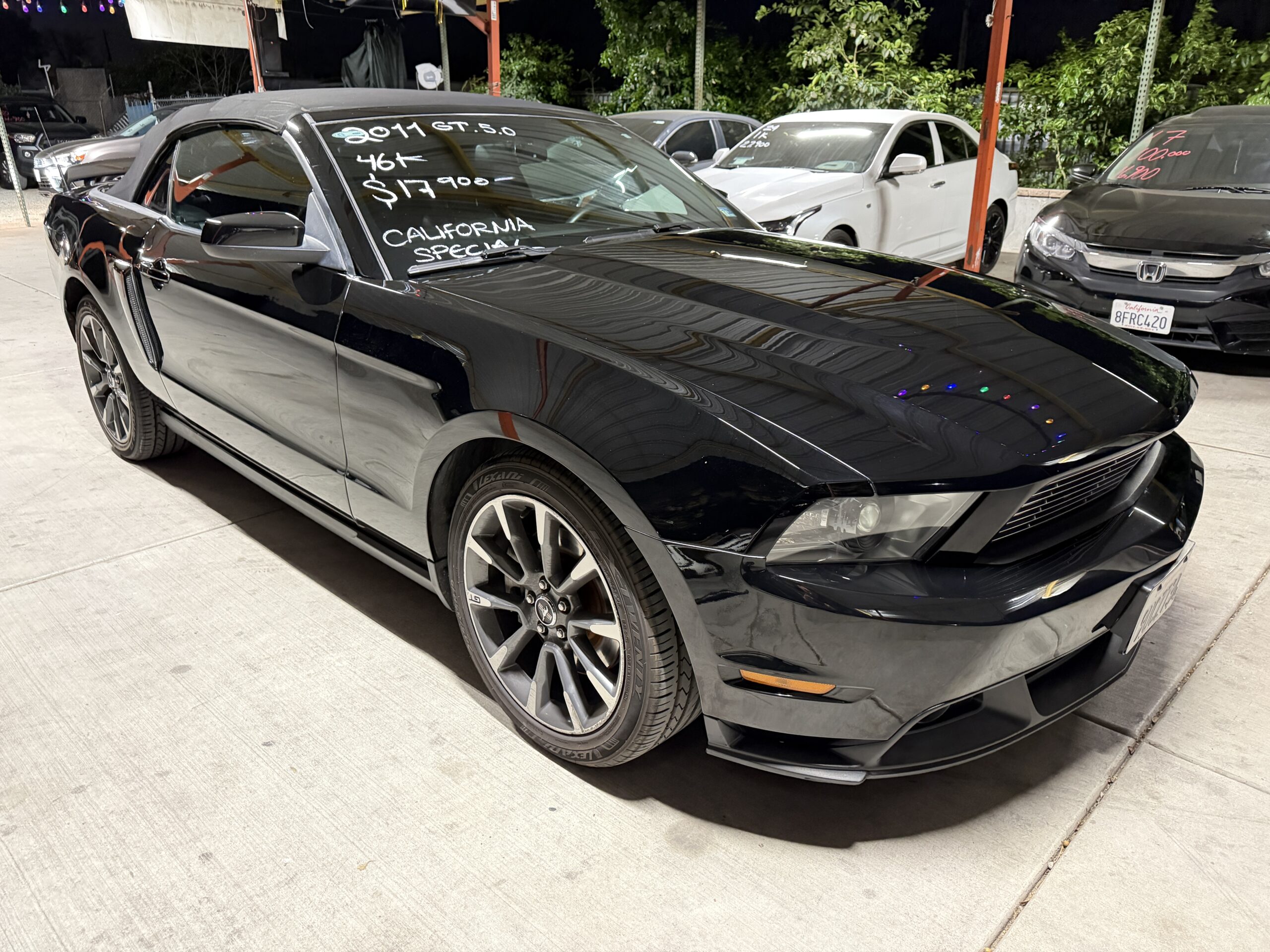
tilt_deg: -20.7
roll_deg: -0.5
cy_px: 476
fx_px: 881
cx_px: 635
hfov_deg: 71.6
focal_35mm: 24
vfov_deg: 56.8
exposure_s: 1/30
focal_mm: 6.76
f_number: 1.78
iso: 1600
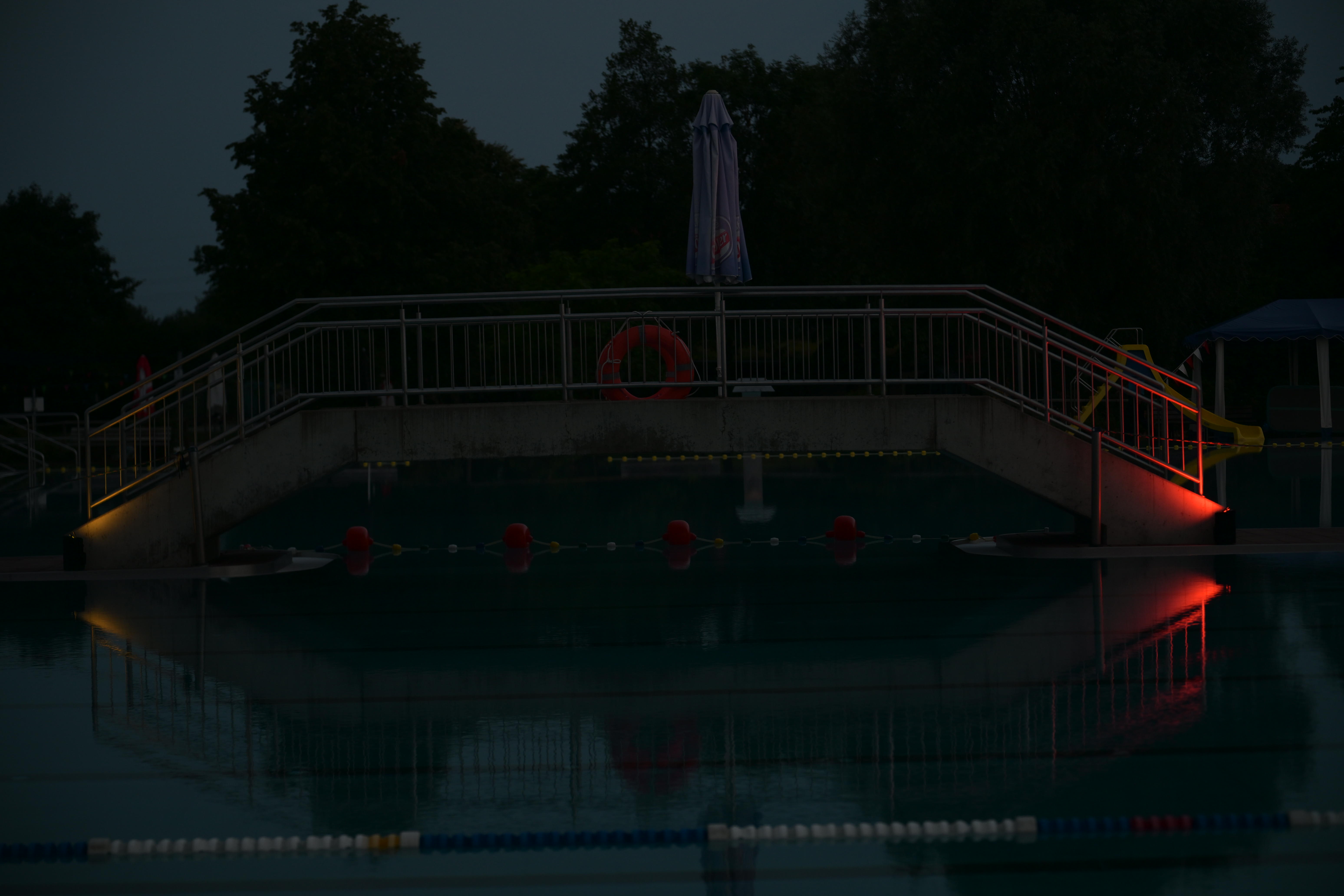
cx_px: 672
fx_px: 2725
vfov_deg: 18.7
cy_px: 448
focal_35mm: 73
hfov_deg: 27.7
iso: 320
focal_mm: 73
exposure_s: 1/60
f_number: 2.8
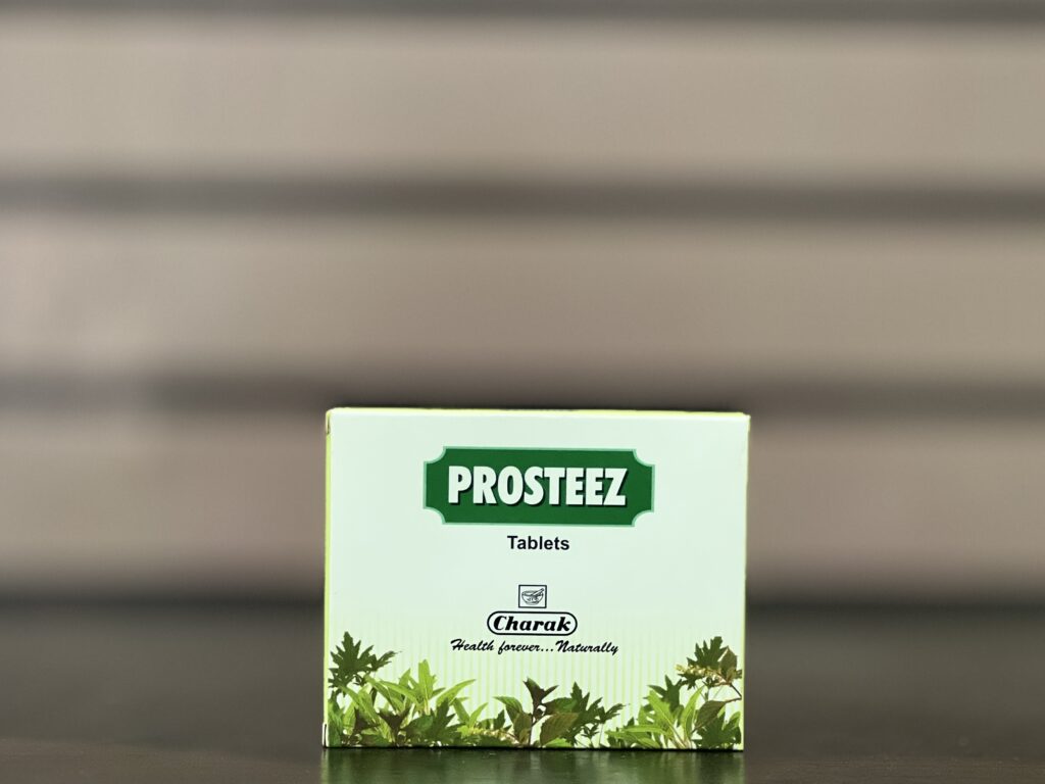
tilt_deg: +0.9
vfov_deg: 19.1
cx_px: 522
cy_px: 392
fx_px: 2325
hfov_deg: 25.3
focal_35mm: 77
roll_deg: -0.2
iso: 400
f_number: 2.8
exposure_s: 1/36
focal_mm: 9
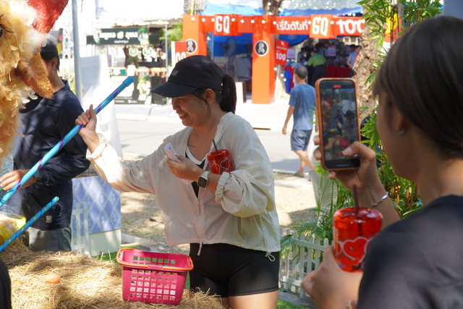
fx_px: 695
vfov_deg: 25.1
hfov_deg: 36.9
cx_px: 232
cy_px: 154
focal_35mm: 54
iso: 100
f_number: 5.6
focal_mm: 36
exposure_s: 1/100
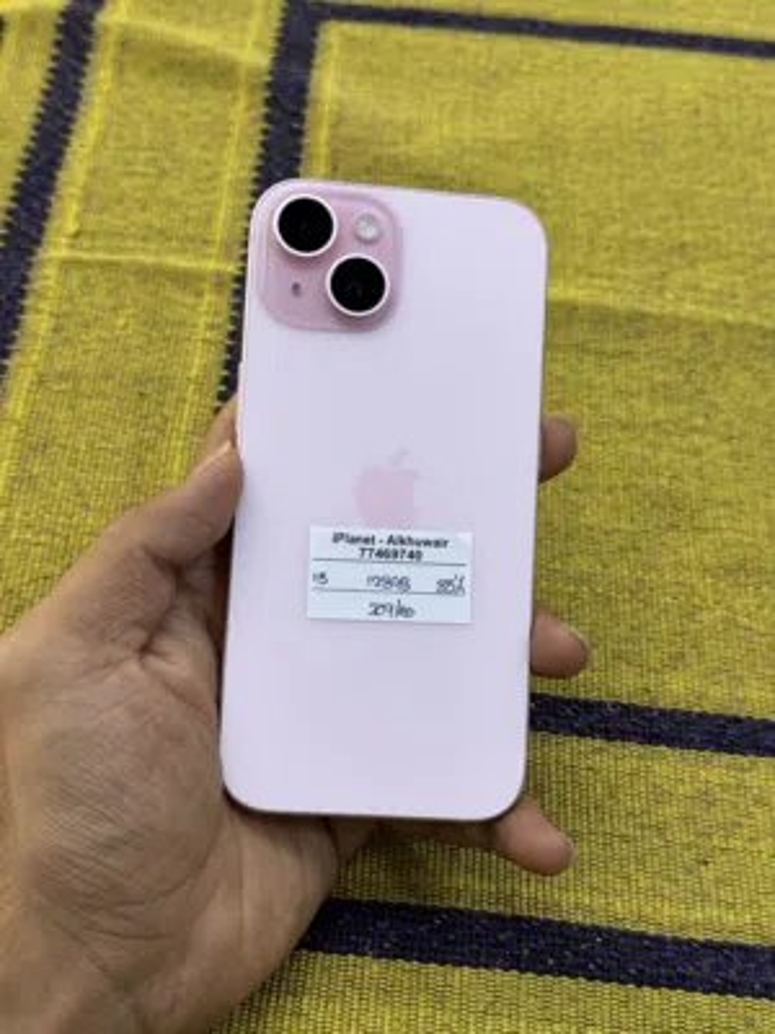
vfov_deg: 39.7
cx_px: 388
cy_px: 517
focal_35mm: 48
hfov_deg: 30.3
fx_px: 1433
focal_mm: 6.76
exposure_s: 1/100
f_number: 1.78
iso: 80
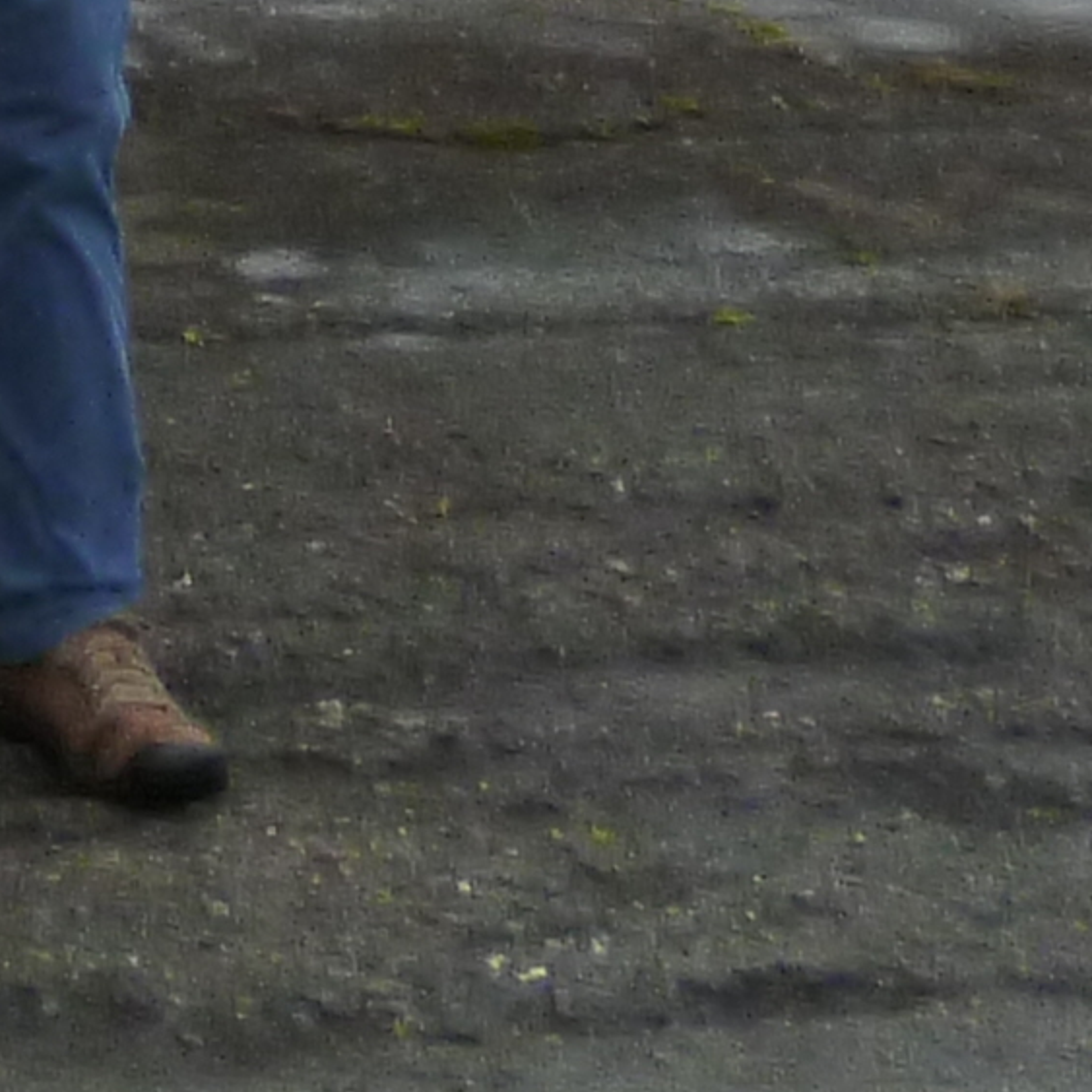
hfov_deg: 8.9
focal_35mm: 190
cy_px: -1817
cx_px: -723
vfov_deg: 8.2
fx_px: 6781
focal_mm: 5
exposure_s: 1/320
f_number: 3.1
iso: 160
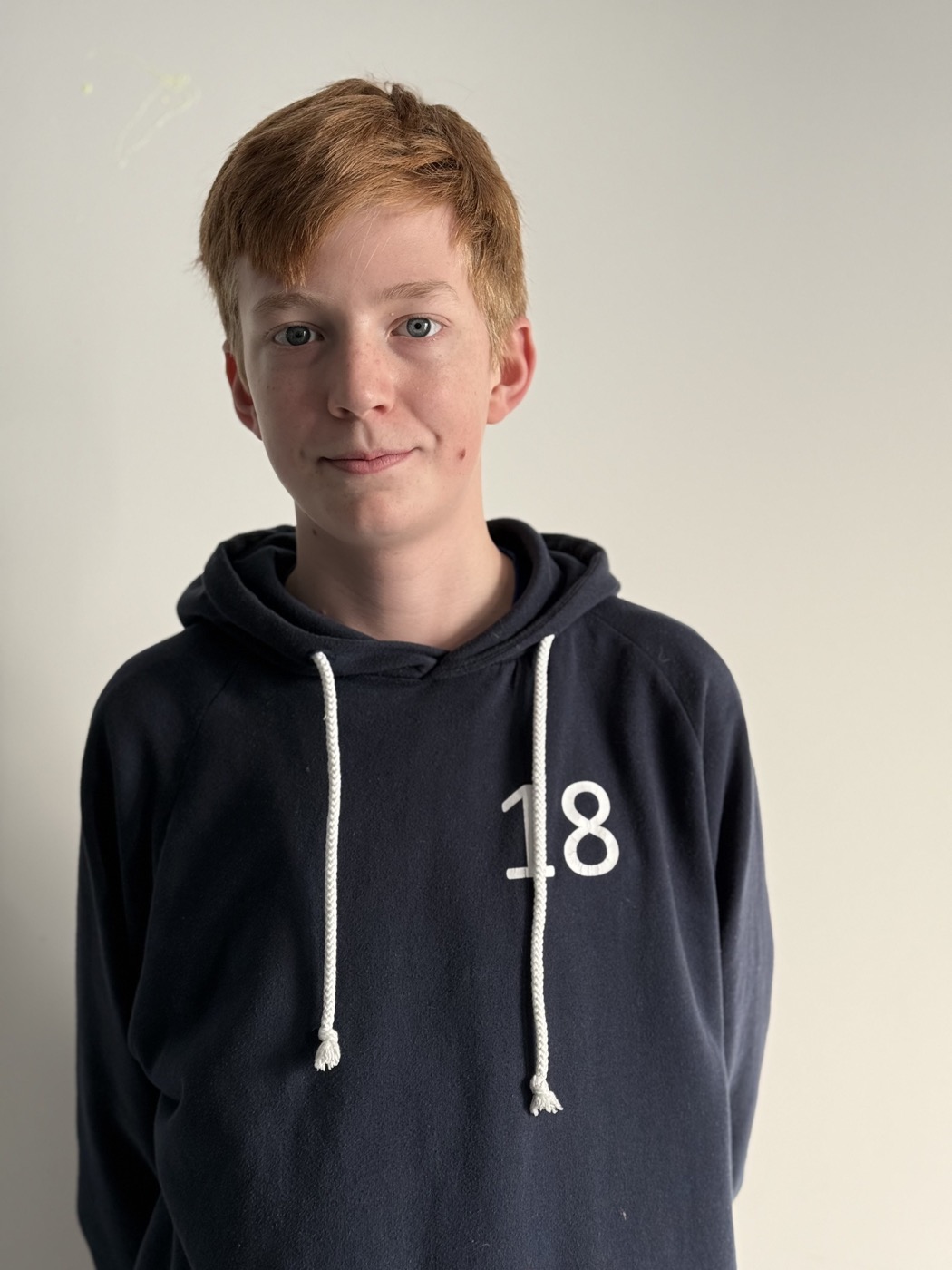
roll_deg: +0.2
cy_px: 635
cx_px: 476
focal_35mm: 48
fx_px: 1760
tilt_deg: +6.5
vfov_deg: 39.7
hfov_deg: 30.3
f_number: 1.78
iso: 64
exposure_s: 1/233
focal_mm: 6.76
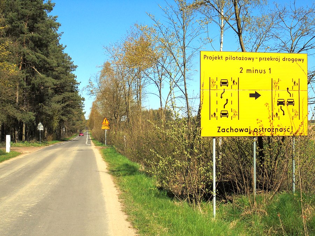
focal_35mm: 43
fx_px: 391
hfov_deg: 43.9
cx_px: 158
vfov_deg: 33.6
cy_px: 118
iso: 100
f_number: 4.5
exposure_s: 1/800
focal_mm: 7.8
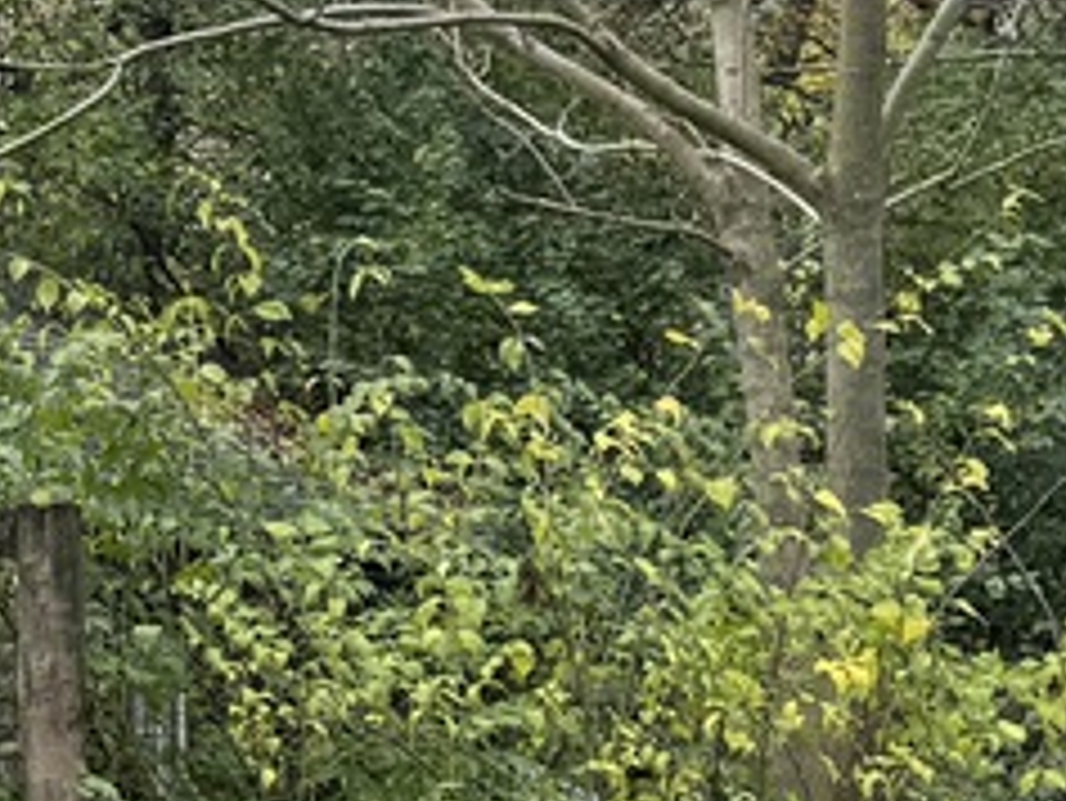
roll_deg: -0.1
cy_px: 580
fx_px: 4498
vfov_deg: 10.2
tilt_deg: +2.1
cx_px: -958
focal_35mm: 146
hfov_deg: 12.2
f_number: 1.78
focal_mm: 6.76
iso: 80
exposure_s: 1/664
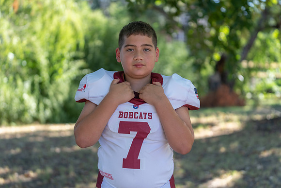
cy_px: 94
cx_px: 140
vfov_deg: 19.5
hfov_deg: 28.8
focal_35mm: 70
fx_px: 546
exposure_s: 1/320
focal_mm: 70
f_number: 2.8
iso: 125
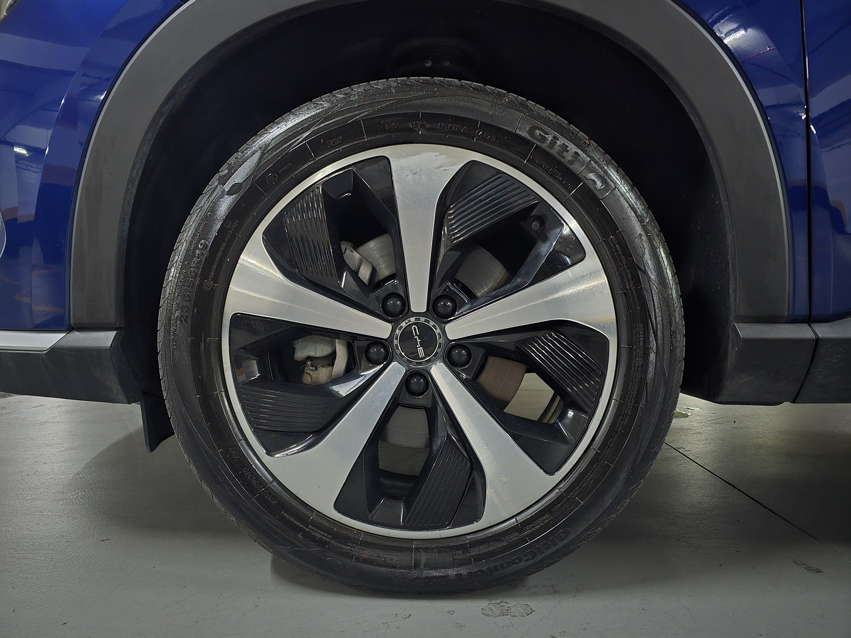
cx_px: 426
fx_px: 565
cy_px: 319
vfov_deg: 58.9
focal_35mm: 23
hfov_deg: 73.9
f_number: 1.7
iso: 2000
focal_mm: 6.3
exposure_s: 1/24
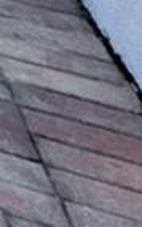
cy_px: -603
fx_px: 995
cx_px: -1110
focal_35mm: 161
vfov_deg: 8.6
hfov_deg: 3.4
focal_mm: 14
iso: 200
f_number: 7.1
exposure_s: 1/800
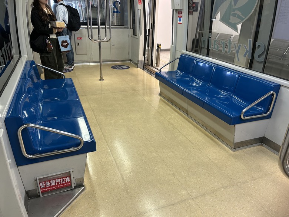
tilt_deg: -23.3
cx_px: 144
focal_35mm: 26
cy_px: 108
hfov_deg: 67.3
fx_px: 217
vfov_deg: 53.1
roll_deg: -1.8
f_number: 1.5
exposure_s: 1/60
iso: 100
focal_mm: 5.7
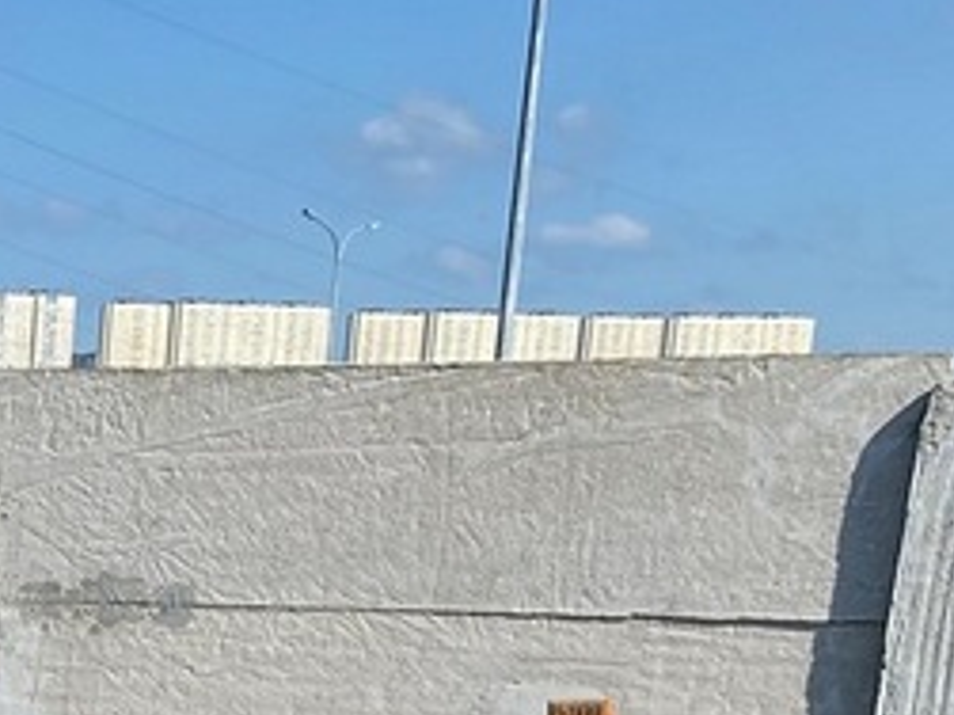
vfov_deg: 12.7
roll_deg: -0.8
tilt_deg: -14.9
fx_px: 2920
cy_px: 1304
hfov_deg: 16.1
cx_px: -688
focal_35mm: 106
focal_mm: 4.25
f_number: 1.8
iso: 32
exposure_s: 1/2410
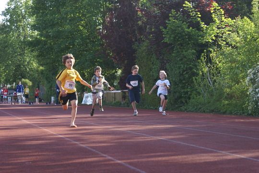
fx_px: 647
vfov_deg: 15.2
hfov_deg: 22.6
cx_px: 130
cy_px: 86
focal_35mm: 90
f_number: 5.6
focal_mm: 60
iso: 250
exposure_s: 1/200
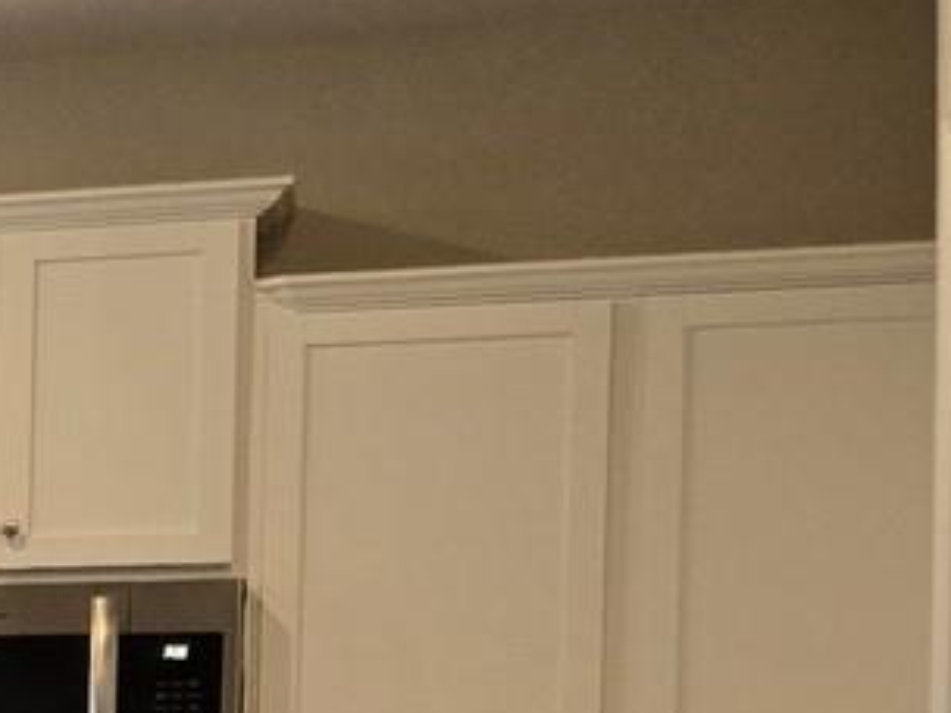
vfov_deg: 9.4
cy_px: 935
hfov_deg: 9.4
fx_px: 4258
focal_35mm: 155
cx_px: -2071
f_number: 1.8
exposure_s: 1/120
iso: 125
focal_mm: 5.4
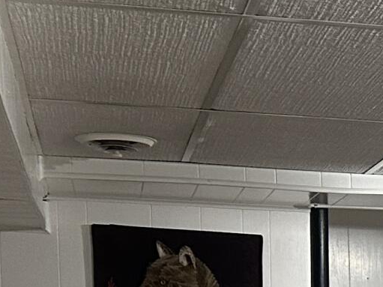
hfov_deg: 13.1
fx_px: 1560
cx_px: 605
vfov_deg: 9.5
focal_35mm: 141
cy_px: 667
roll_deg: -1.3
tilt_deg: -8.7
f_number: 1.78
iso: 400
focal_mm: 6.86
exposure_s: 1/60
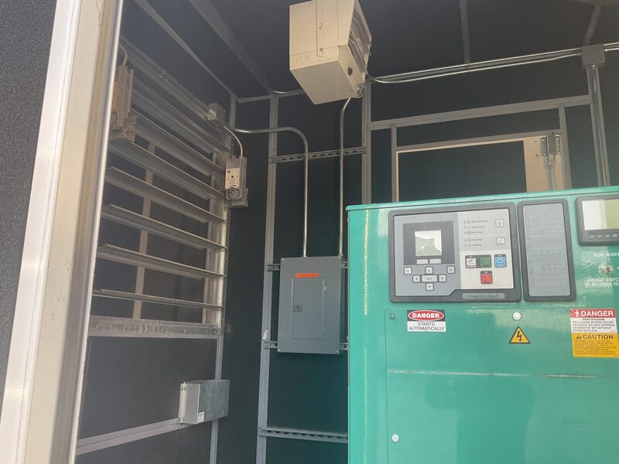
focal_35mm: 29
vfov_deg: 48.2
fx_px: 519
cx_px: 310
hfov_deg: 61.7
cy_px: 232
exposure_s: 1/120
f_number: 1.8
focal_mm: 3
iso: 64
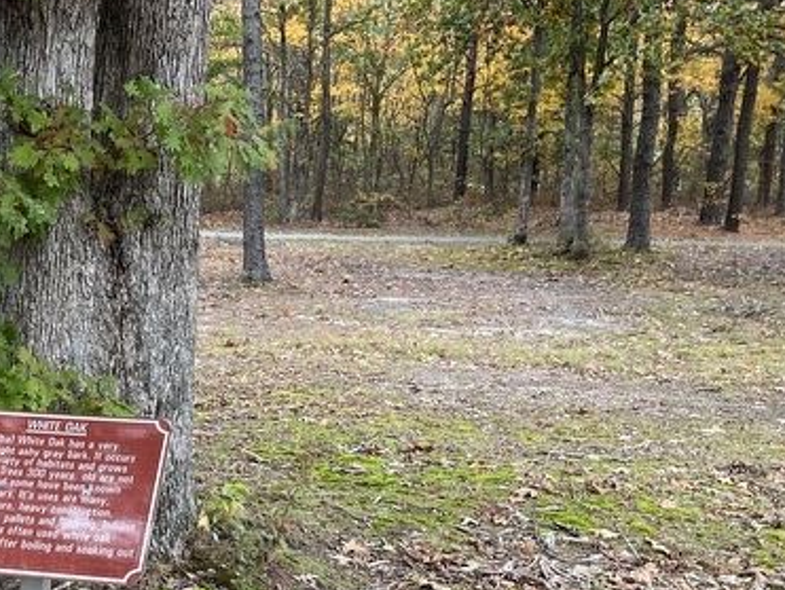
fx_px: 1271
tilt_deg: -9.9
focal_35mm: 56
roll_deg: -0.4
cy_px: 398
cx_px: 125
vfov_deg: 26.0
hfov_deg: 33.1
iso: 40
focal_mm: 5.1
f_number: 1.6
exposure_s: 1/171
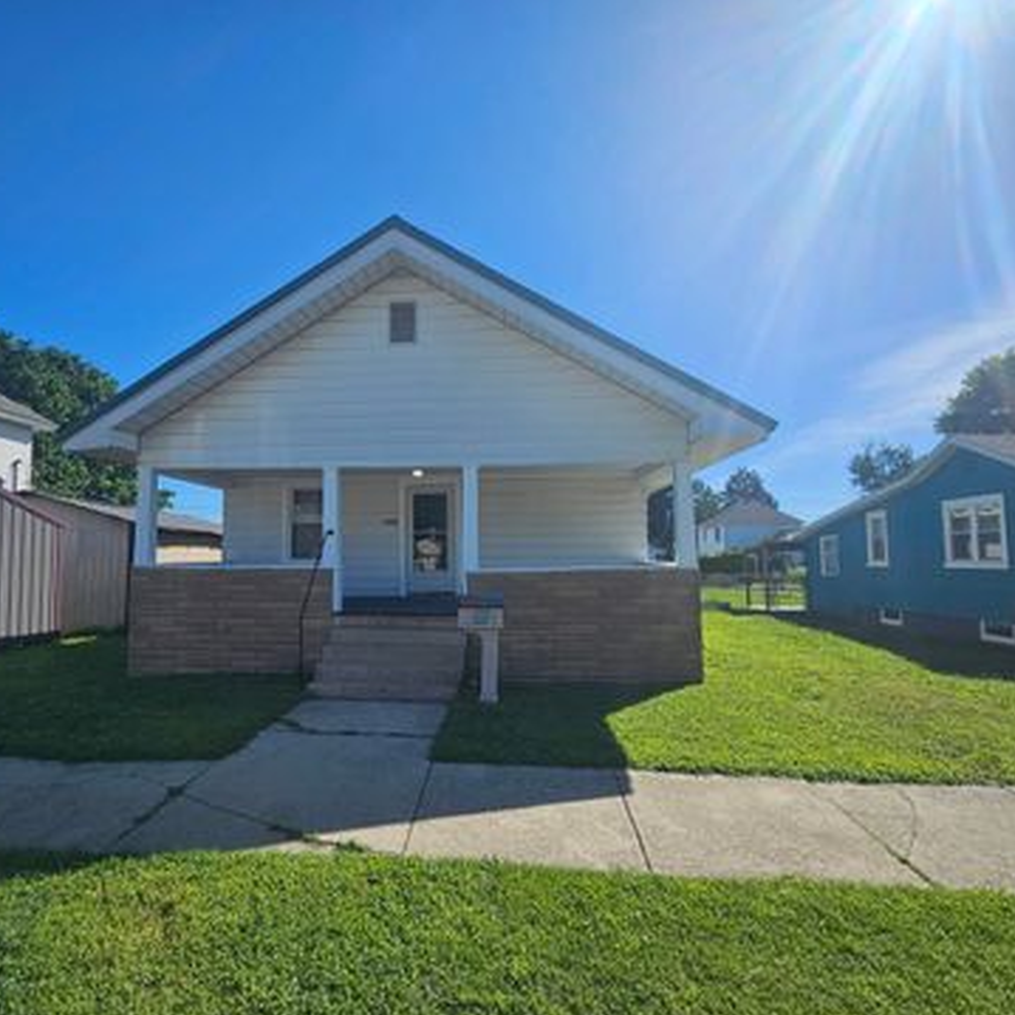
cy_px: 522
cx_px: 441
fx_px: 531
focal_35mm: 16
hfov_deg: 87.0
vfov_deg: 87.4
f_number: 2.2
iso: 50
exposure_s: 1/3300
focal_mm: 2.2
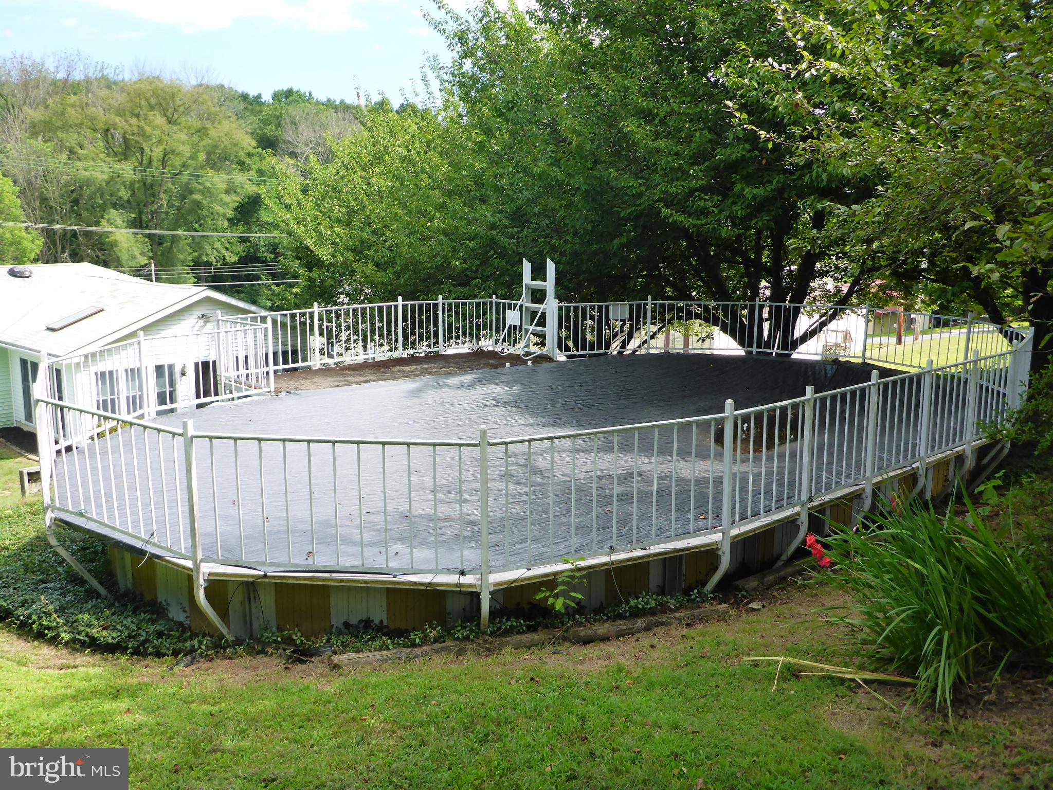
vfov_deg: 49.7
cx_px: 526
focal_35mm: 28
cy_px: 395
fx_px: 852
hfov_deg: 63.4
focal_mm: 4.9
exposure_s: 1/400
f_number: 3.3
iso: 160
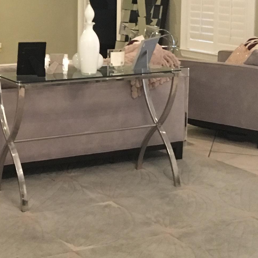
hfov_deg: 21.0
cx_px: -17
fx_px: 666
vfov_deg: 21.5
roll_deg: +1.3
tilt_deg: -5.9
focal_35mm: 79
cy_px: 35
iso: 250
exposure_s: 1/15
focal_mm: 4.15
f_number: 2.2
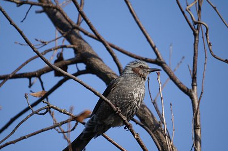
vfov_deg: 1.5
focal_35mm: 910
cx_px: 110
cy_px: 90
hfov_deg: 2.3
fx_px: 5754
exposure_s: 1/1500
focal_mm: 500
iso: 400
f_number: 8
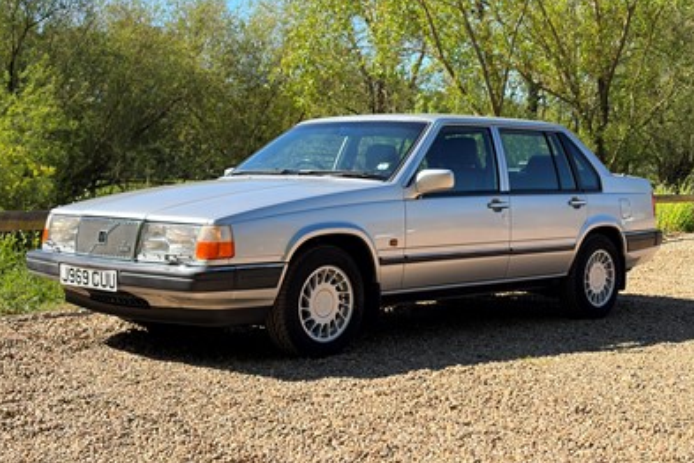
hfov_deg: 36.2
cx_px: 348
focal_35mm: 55
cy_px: 207
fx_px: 1060
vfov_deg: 24.6
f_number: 1.6
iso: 50
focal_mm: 5.96
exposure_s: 1/1957
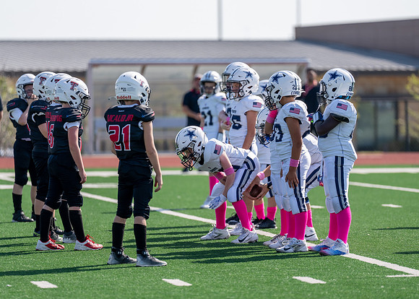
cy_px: 174
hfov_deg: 8.3
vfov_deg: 5.9
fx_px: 2901
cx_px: 244
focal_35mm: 244
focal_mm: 200
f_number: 2.8
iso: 100
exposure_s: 1/2000
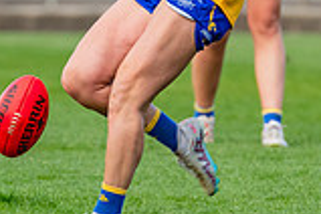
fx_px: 13258
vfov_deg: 0.9
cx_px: 76
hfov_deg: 1.4
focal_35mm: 1487
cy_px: 19
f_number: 5.6
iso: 800
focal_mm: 360
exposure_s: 1/1600
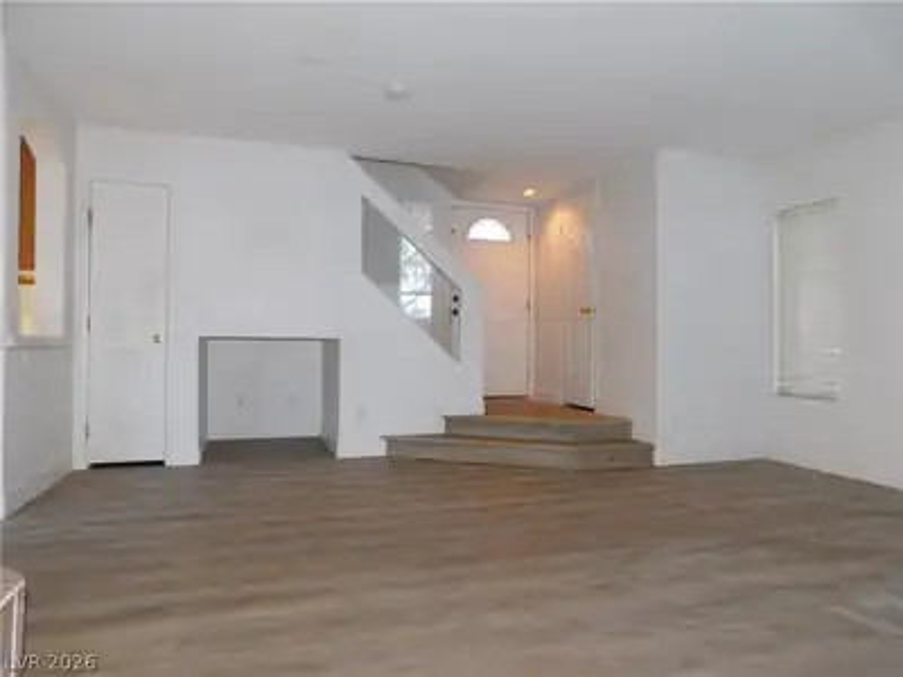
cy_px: 338
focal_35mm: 23
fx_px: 600
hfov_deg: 73.9
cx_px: 452
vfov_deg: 58.9
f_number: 3
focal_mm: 4
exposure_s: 1/30
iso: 200
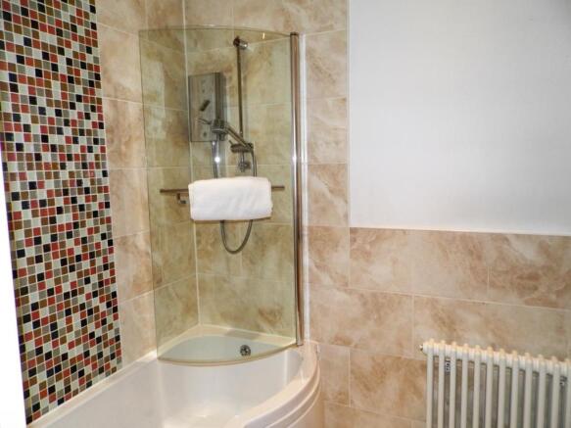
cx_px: 286
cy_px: 214
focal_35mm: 25
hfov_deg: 69.4
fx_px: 412
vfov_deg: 54.9
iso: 100
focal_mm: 4.5
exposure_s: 1/30
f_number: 3.1
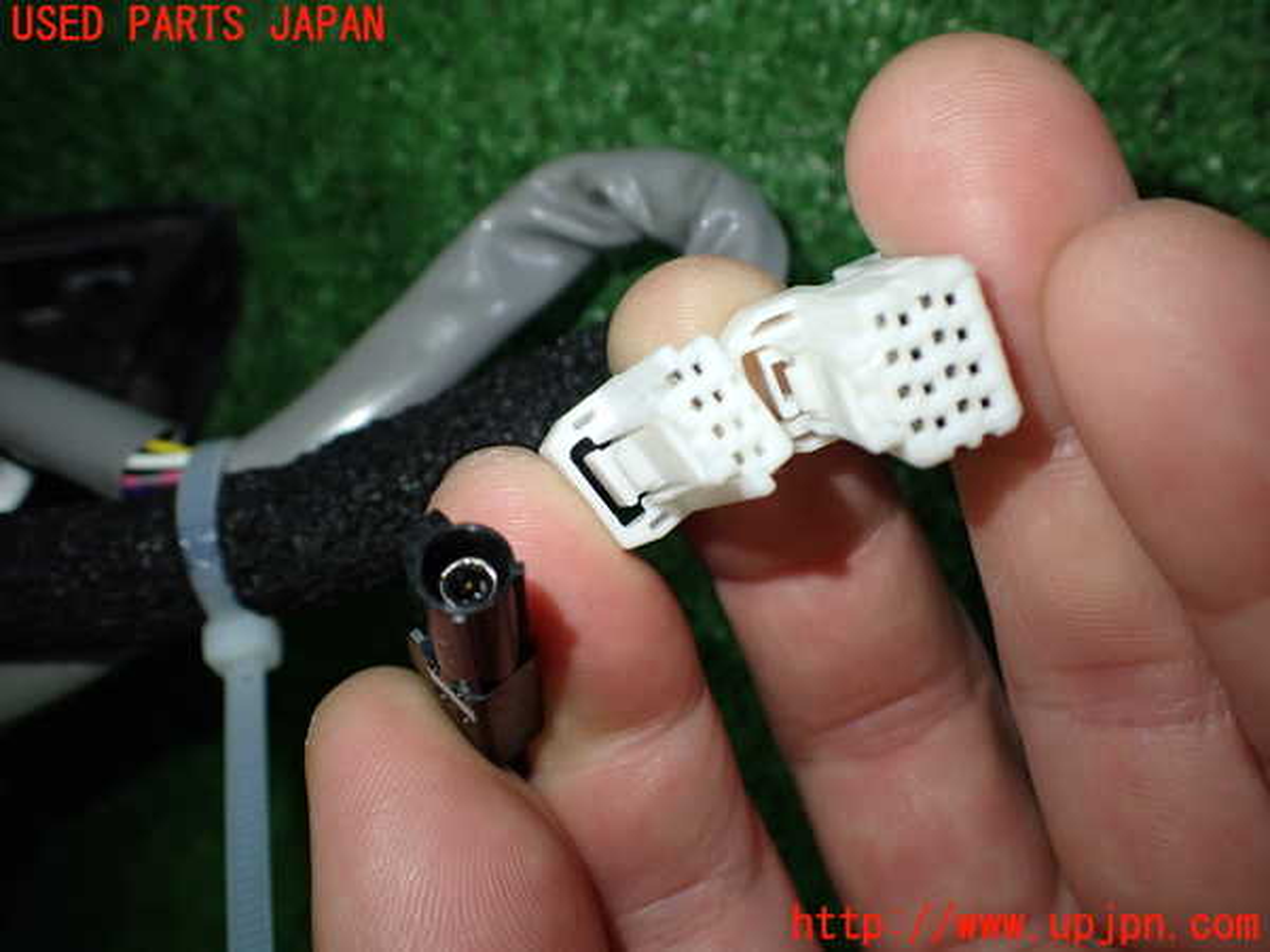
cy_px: 476
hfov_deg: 60.0
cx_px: 635
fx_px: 1101
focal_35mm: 30
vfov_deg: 46.8
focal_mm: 5.4
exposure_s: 1/125
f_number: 2.3
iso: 250
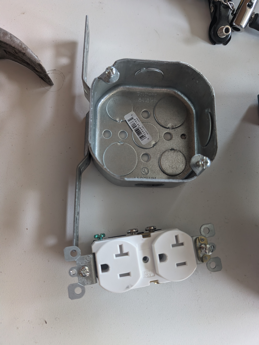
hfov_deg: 56.9
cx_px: 130
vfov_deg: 71.5
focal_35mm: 24
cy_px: 172
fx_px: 239
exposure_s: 1/129
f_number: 1.68
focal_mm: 6.9
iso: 885
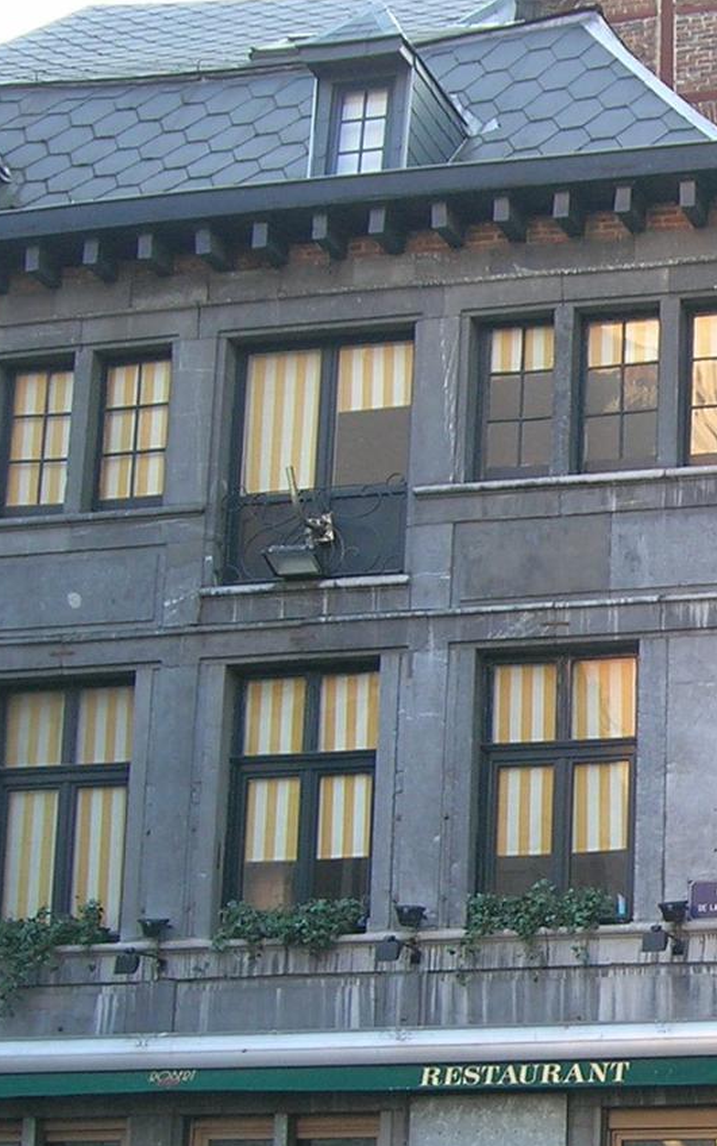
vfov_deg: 22.7
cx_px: 893
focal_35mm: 91
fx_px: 2844
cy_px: 791
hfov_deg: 13.9
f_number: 3
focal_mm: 6.4
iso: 50
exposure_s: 1/48.5
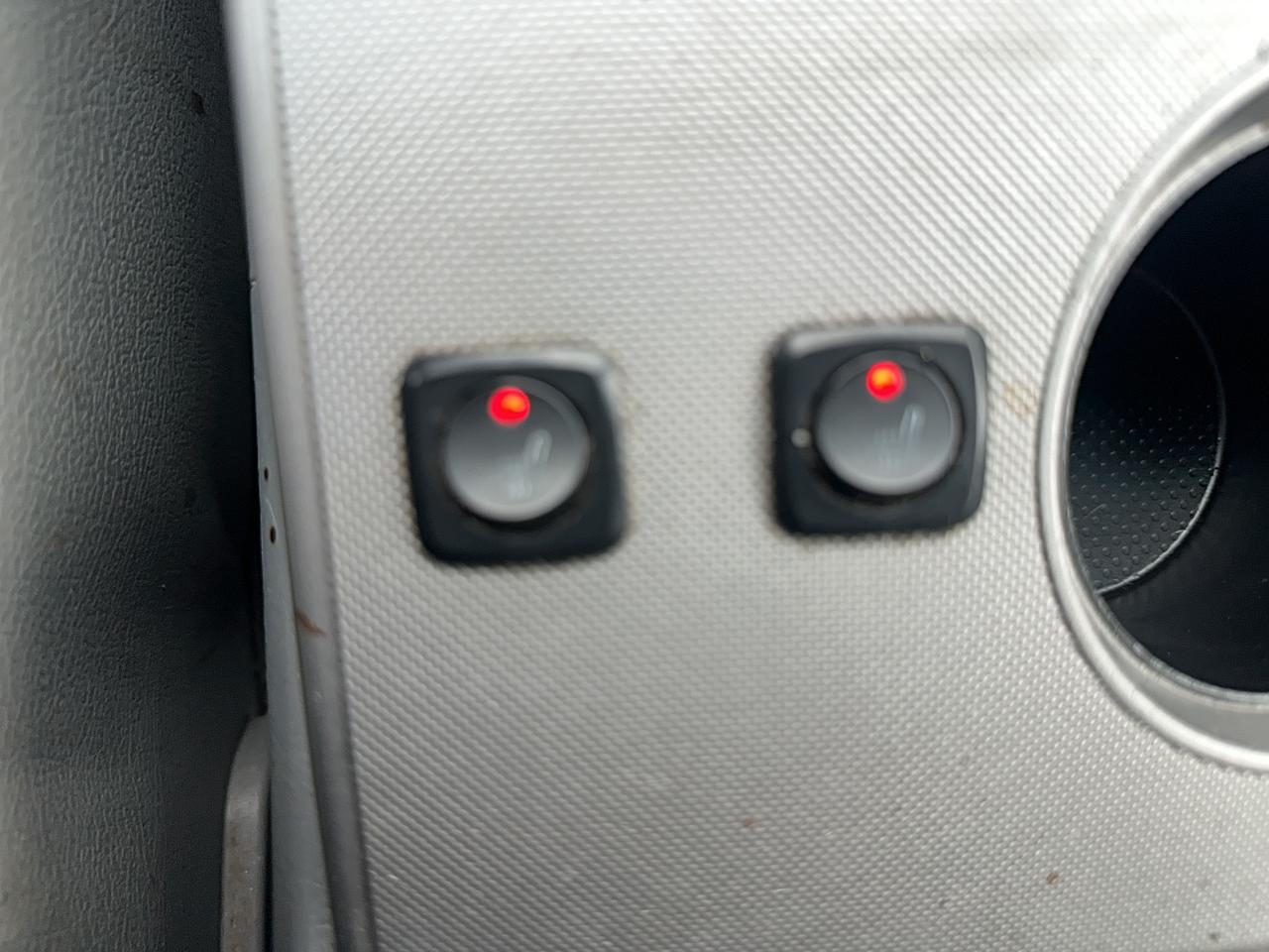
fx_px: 880
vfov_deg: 56.8
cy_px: 476
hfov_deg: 71.6
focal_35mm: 24
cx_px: 634
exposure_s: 1/68
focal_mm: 6.86
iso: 50
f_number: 1.78
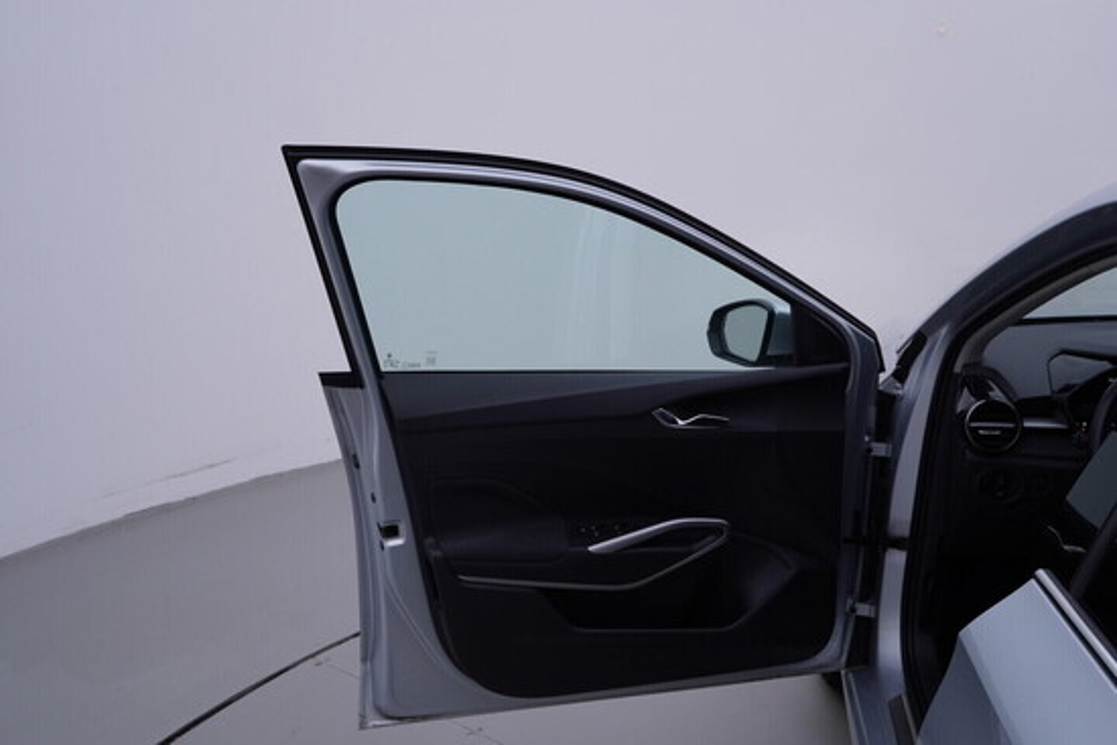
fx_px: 1117
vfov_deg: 36.9
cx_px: 558
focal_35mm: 36
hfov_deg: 53.1
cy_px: 372
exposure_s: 1/100
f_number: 4.5
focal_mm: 24
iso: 125
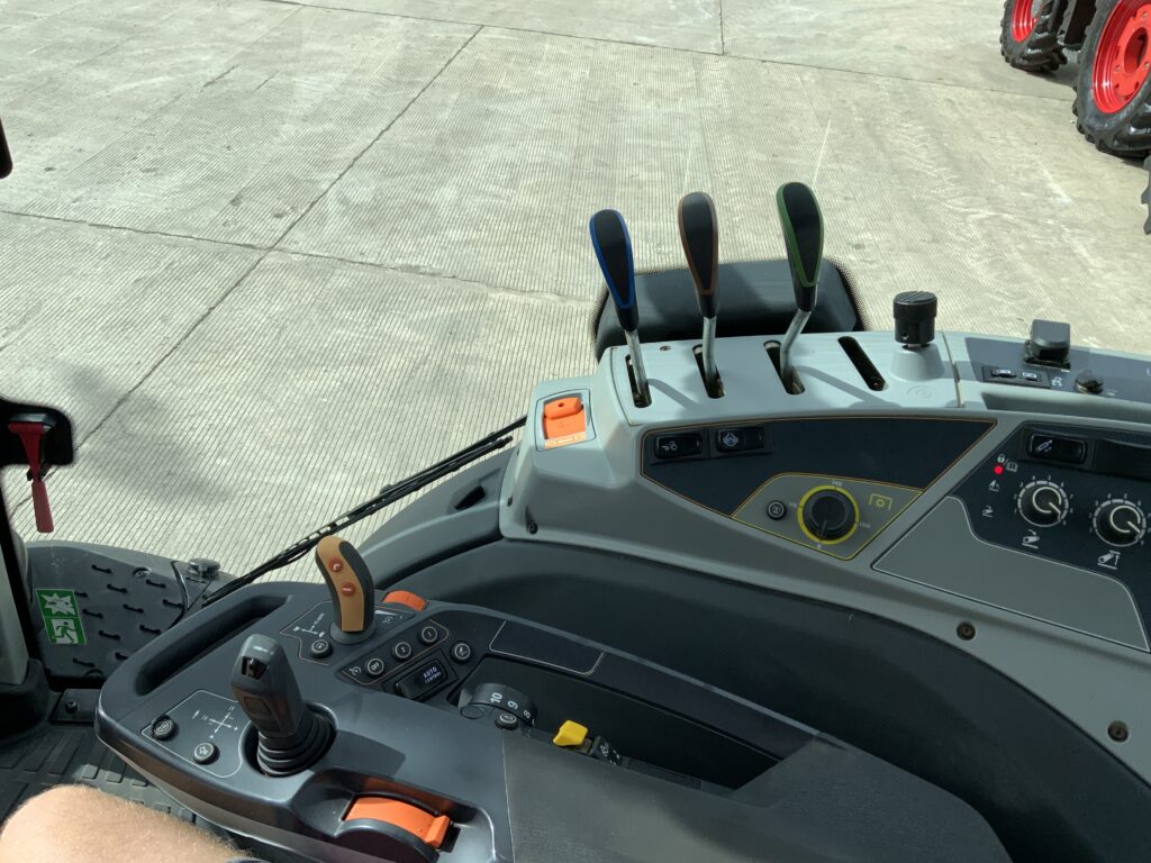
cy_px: 432
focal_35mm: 29
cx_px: 576
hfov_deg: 61.7
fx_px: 964
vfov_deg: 48.2
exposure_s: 1/700
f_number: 1.8
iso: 16
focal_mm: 3
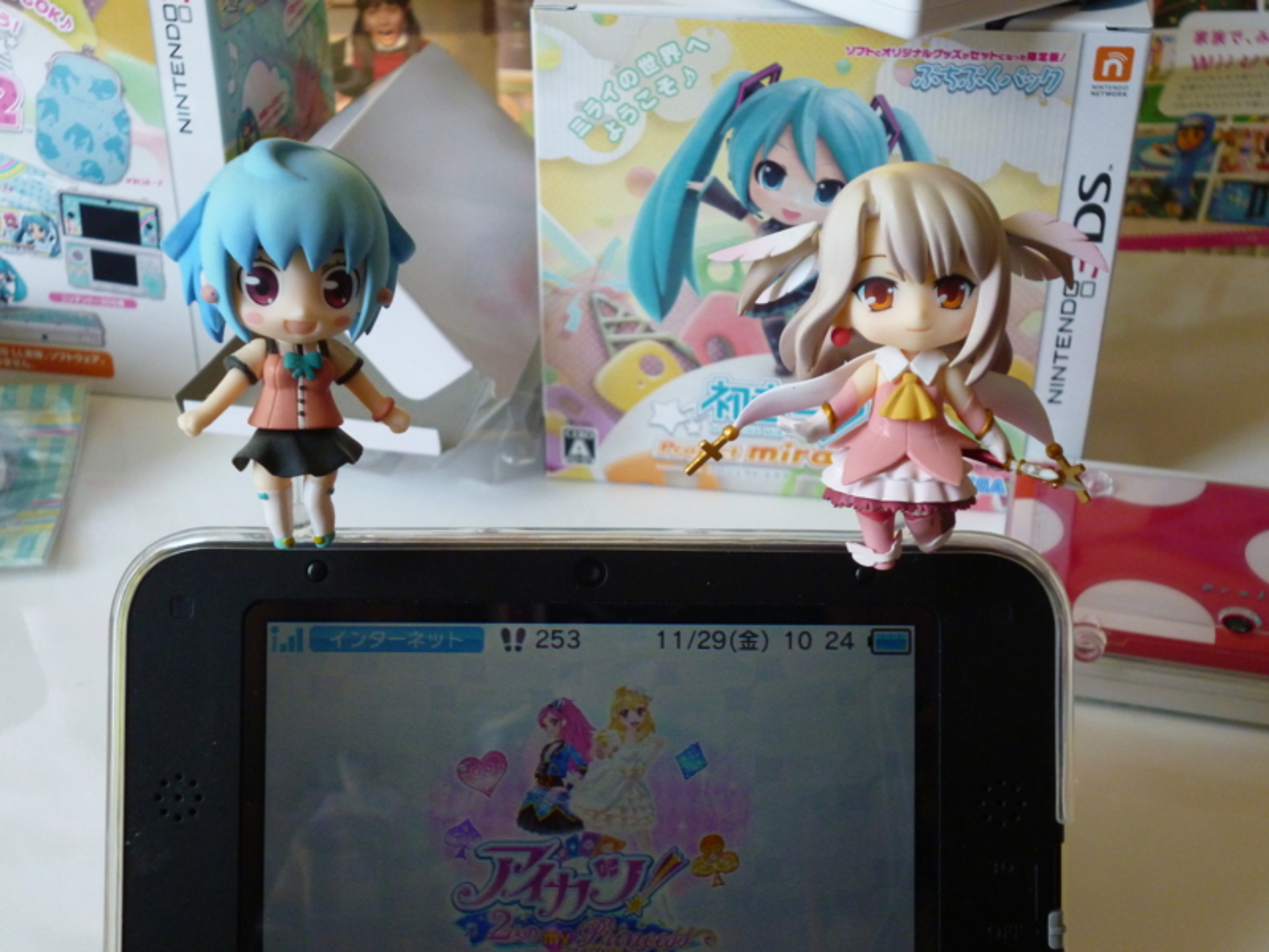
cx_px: 634
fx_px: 1760
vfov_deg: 30.3
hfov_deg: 39.7
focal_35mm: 48
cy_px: 476
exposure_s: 1/80
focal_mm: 8.6
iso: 400
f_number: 4
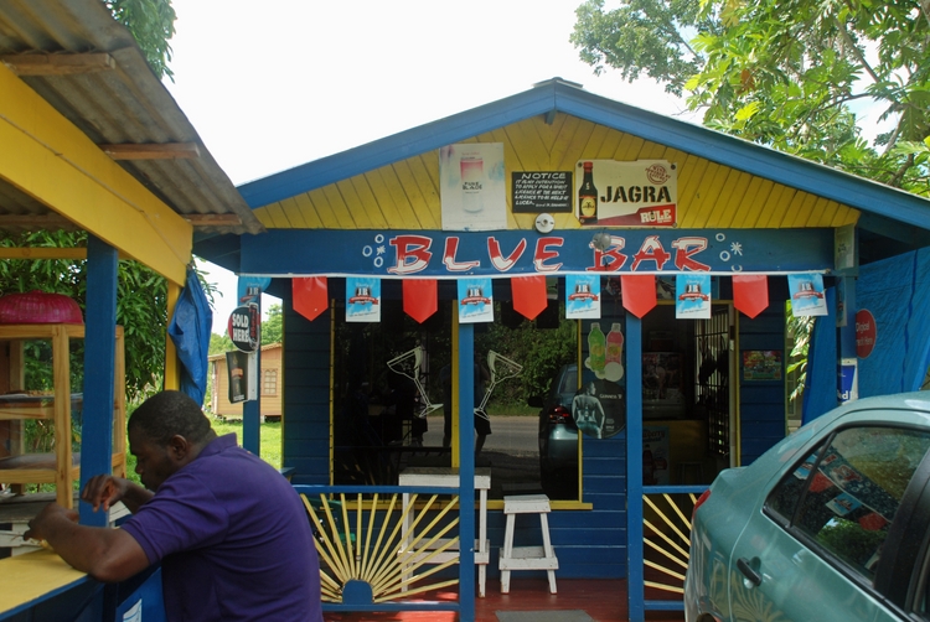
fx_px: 1009
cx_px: 465
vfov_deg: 34.3
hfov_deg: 49.5
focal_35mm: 39
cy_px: 311
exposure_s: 1/125
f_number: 5.6
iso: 100
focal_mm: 26
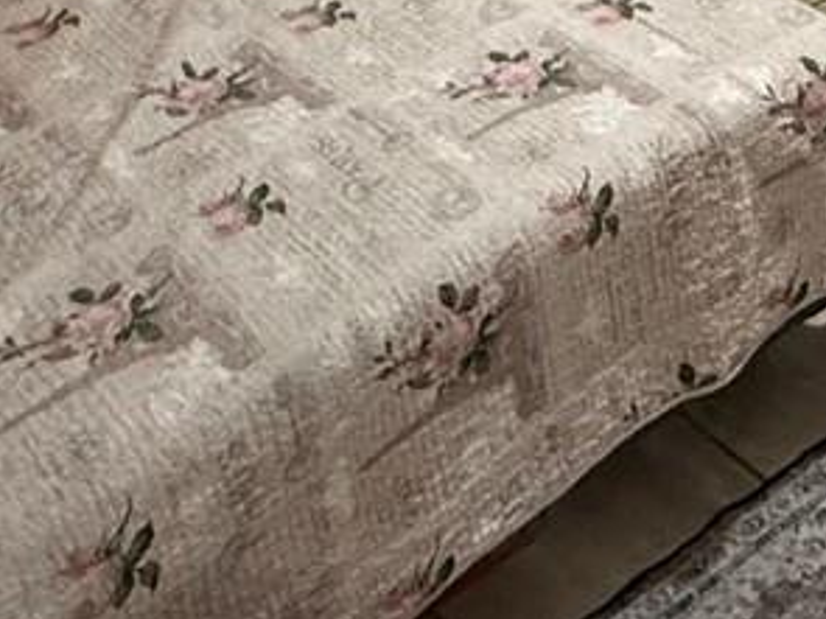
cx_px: 826
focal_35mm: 76
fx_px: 1813
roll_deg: -0.6
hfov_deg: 24.5
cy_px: -686
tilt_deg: -7.5
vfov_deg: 15.0
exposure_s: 1/60
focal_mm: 2.22
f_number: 2.2
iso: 640
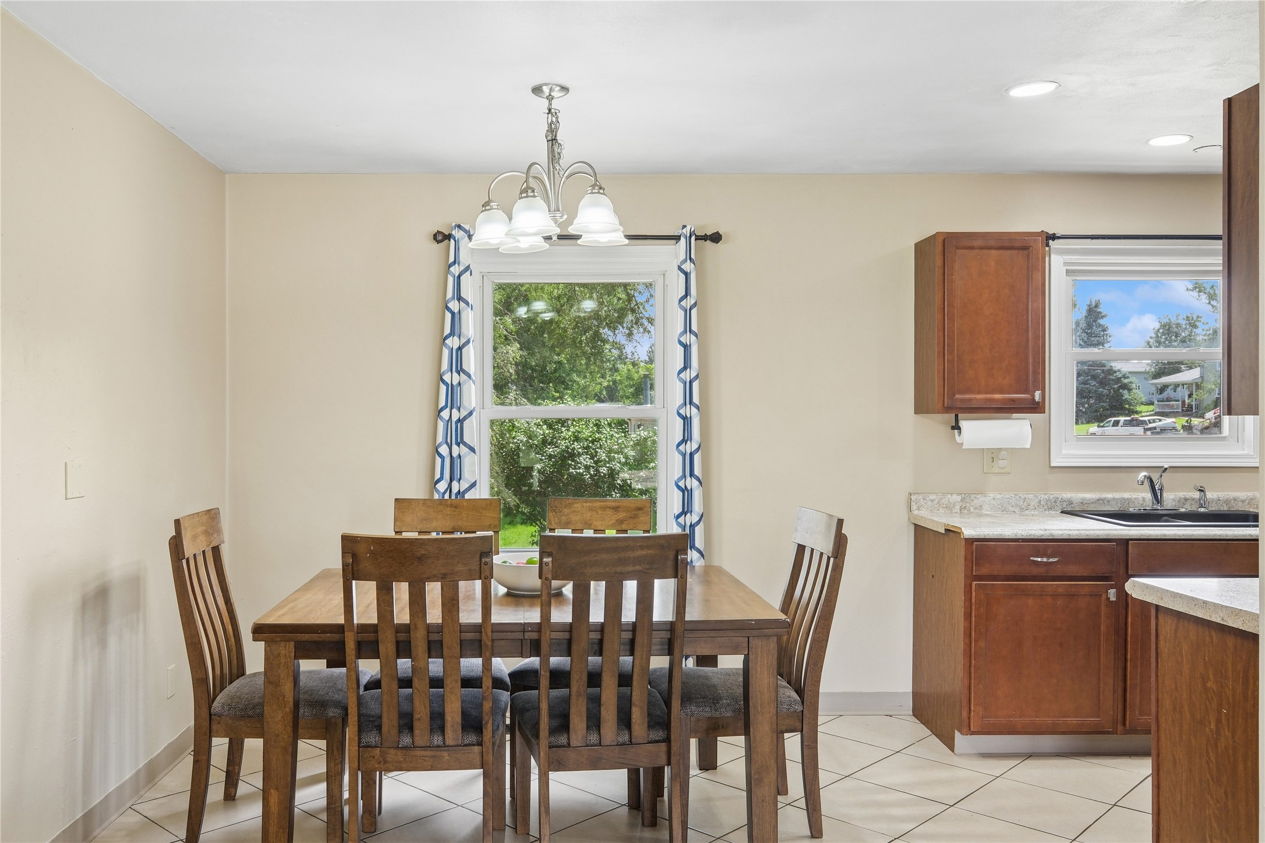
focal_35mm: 29
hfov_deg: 63.7
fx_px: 1019
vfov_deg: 45.0
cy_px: 422
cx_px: 632
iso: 400
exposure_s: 1/13
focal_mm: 19.1
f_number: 9
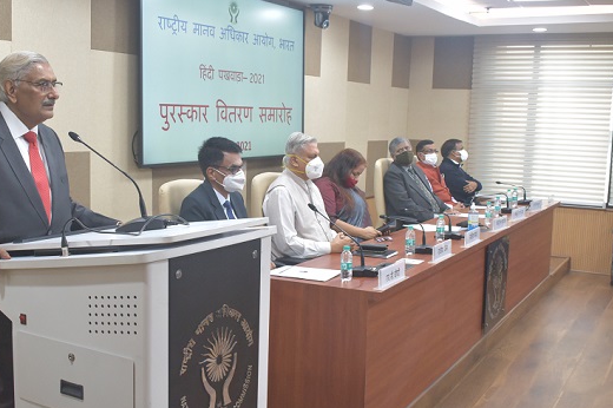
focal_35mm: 45
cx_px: 261
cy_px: 215
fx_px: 766
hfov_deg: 43.5
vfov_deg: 29.8
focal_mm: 26
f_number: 7.1
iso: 6400
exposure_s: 1/200
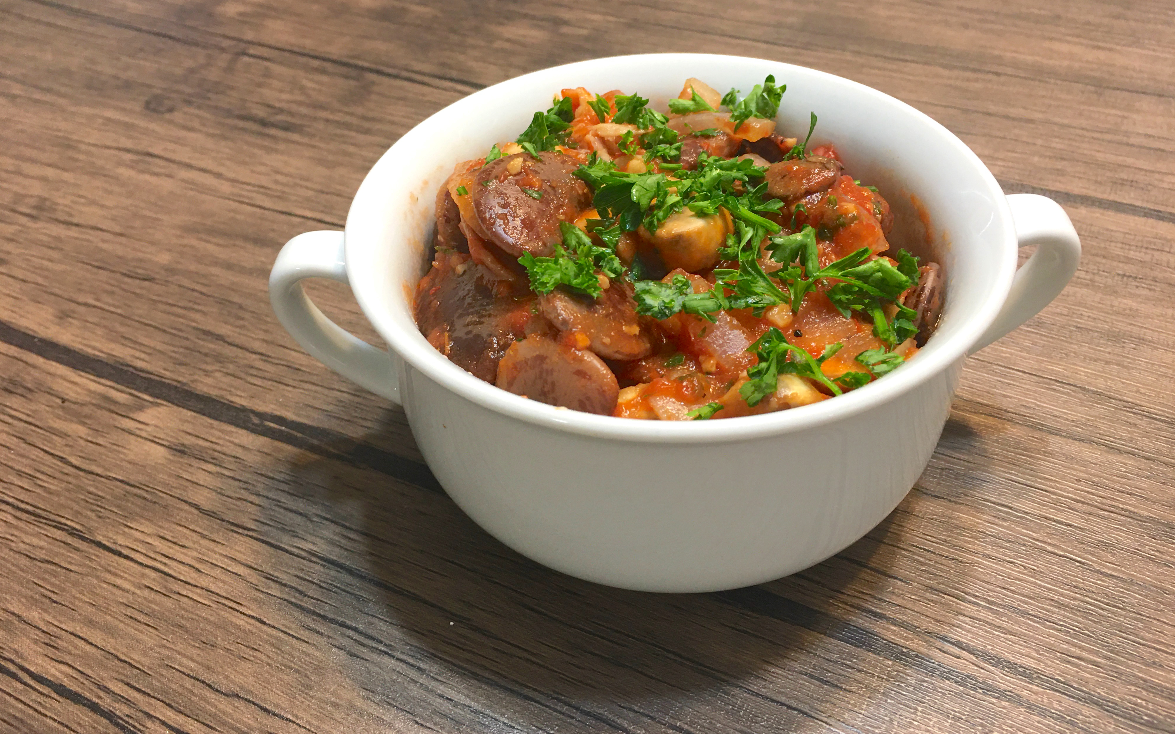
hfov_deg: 61.2
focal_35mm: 31
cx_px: 585
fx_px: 993
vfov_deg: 40.5
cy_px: 323
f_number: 2.2
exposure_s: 1/15
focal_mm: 4.2
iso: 32
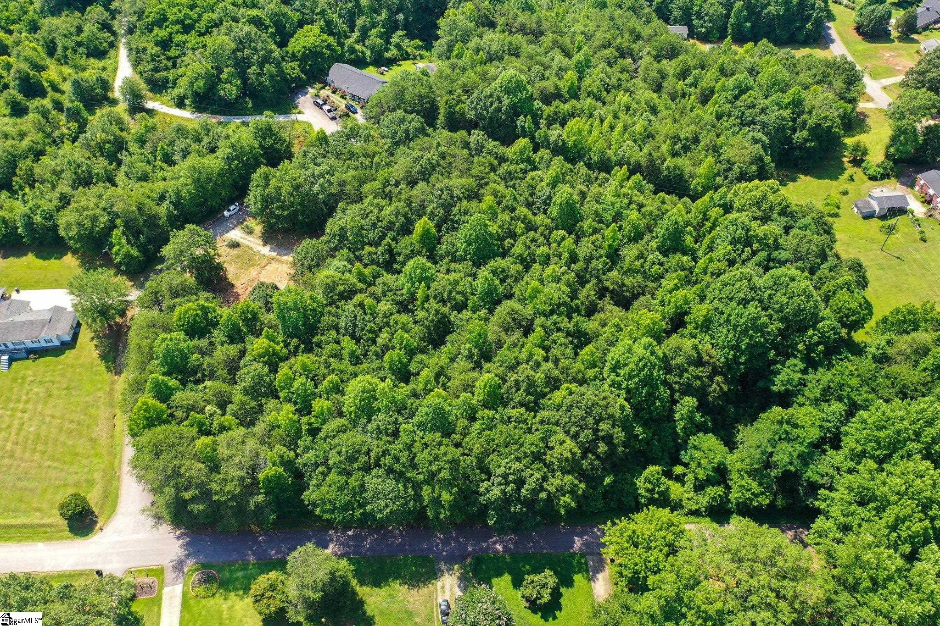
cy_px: 313
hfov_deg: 65.5
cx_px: 470
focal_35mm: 28
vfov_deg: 46.4
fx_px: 731
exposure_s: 1/80
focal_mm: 10.26
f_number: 3.5
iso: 100
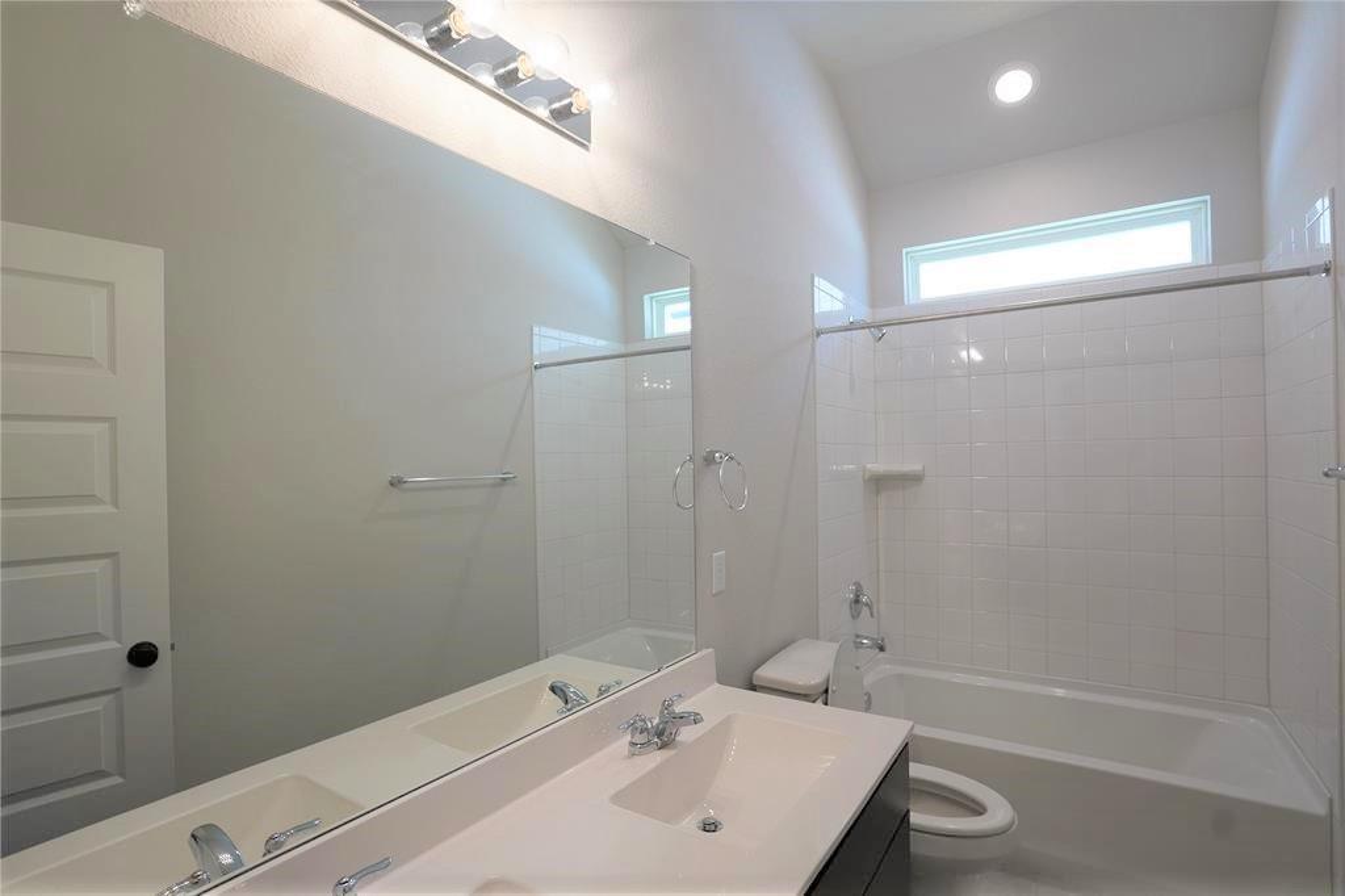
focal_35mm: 17
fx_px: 635
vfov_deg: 70.4
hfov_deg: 93.3
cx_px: 672
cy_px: 448
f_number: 4
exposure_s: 1/160
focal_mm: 17
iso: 640
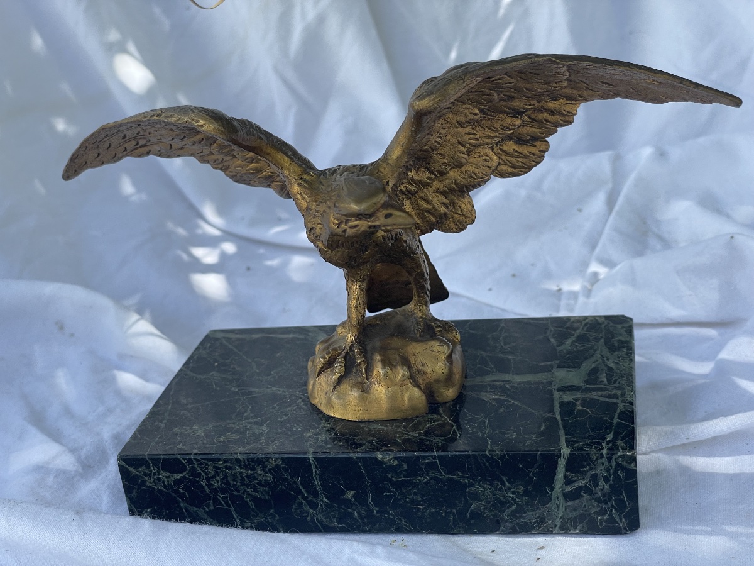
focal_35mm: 52
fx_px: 1133
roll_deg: +6.2
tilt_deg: -23.0
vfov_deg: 28.0
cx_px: 377
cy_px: 283
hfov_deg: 36.8
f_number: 2
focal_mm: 6
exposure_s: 1/277
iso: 25
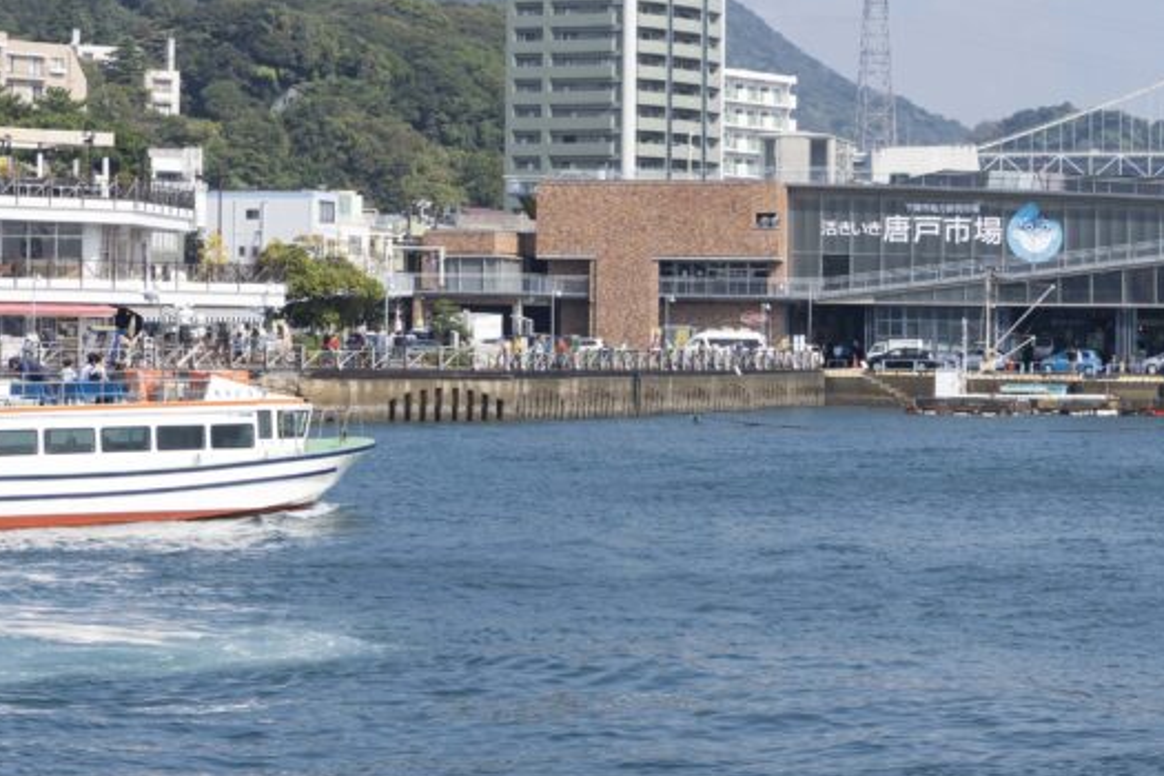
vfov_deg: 11.6
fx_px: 3783
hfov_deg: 17.5
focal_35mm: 117
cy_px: 63
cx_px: 410
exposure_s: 1/200
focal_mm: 60
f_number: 11
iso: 100
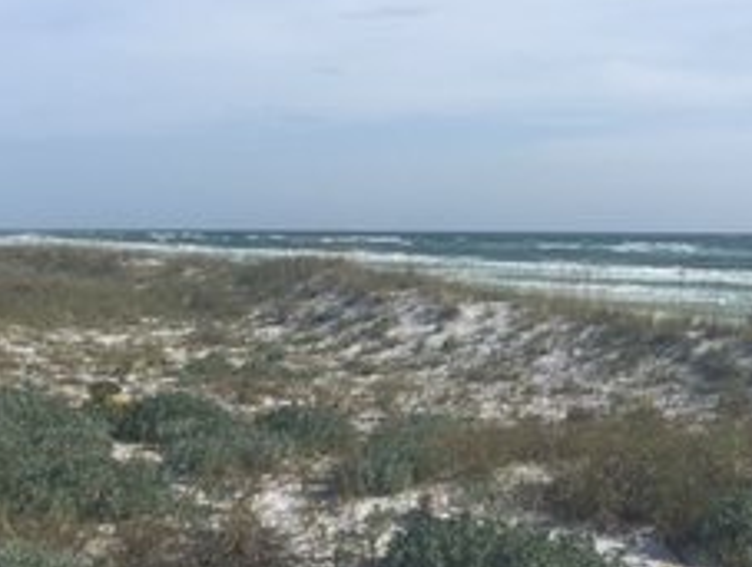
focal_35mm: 51
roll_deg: -1.4
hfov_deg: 37.4
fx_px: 1110
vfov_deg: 28.6
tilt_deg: -0.2
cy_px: 255
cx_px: 364
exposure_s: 1/2825
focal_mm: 4.15
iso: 32
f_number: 2.2
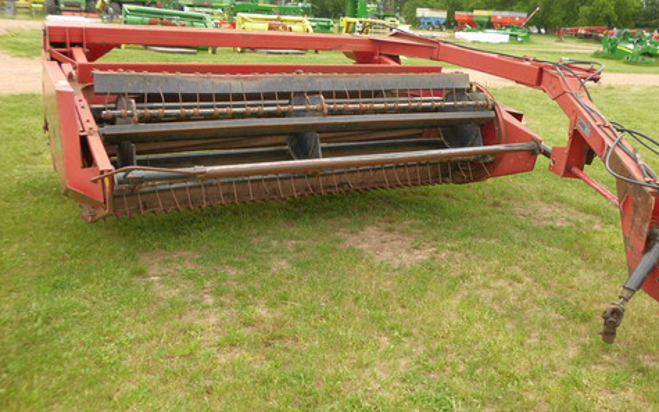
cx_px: 363
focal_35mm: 34
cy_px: 135
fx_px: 611
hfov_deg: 56.6
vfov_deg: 36.9
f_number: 2.8
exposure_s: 1/378
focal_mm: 5.05
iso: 100
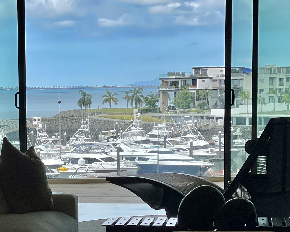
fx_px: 1270
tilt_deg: -5.7
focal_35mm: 148
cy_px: 224
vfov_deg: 10.4
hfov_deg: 12.9
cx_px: 20
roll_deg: +0.7
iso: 32
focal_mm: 7.5
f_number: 2.2
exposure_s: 1/968
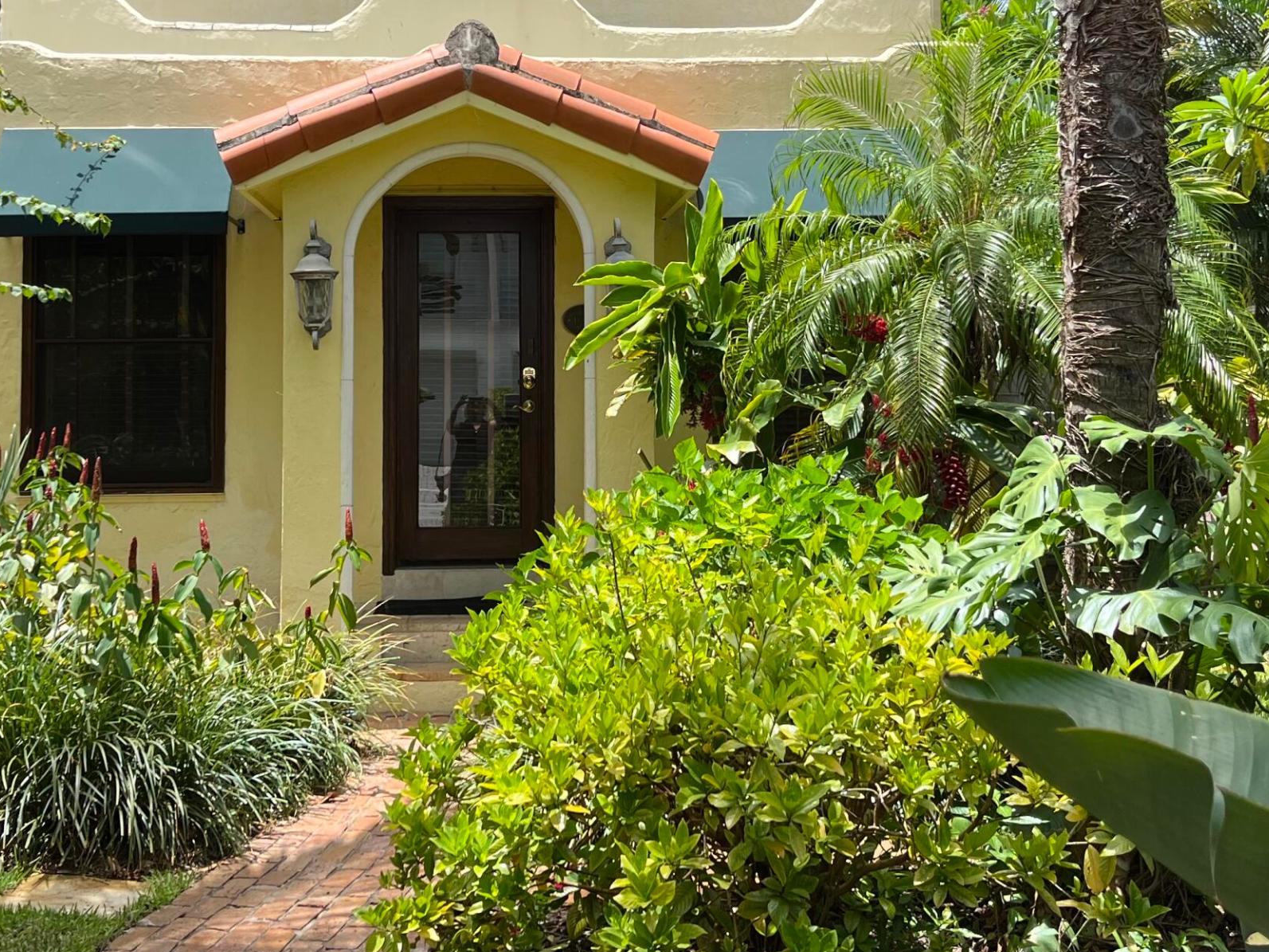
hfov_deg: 40.3
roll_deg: +0.4
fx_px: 1723
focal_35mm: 47
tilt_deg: +4.0
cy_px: 300
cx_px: 519
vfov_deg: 30.6
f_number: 1.6
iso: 50
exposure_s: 1/1372
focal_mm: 5.1
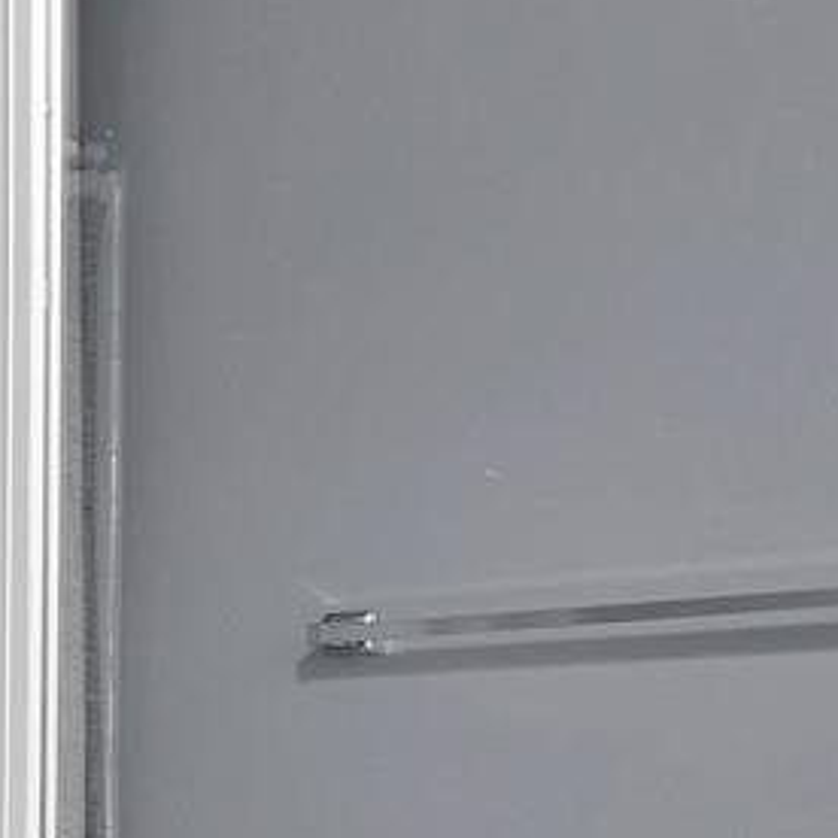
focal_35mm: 74
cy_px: 888
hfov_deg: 16.5
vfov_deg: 22.2
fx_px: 2027
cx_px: -923
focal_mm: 12
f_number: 9
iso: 640
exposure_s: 1/3
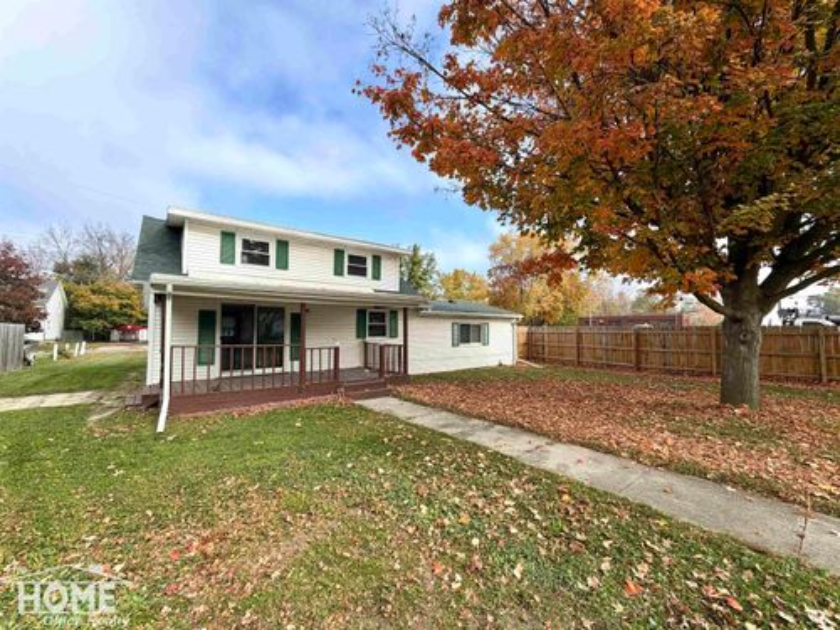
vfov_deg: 85.7
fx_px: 340
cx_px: 420
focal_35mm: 14
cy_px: 315
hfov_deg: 102.1
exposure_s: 1/770
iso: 40
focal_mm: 2.22
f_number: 2.2
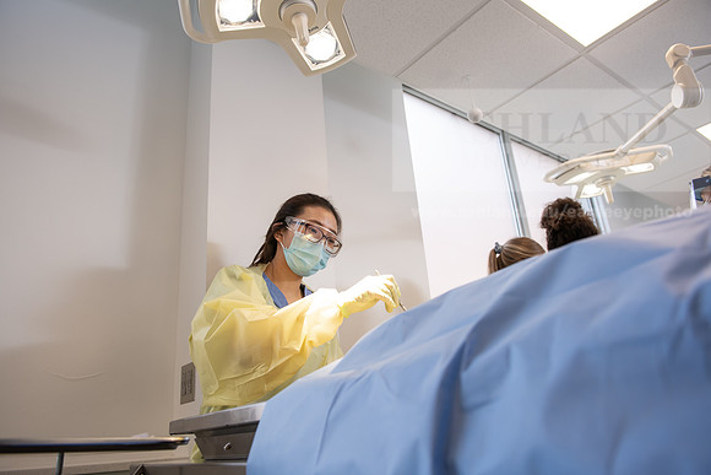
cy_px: 238
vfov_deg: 48.0
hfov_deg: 67.4
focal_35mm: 27
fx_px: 533
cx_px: 356
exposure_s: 1/200
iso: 400
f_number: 4
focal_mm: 27
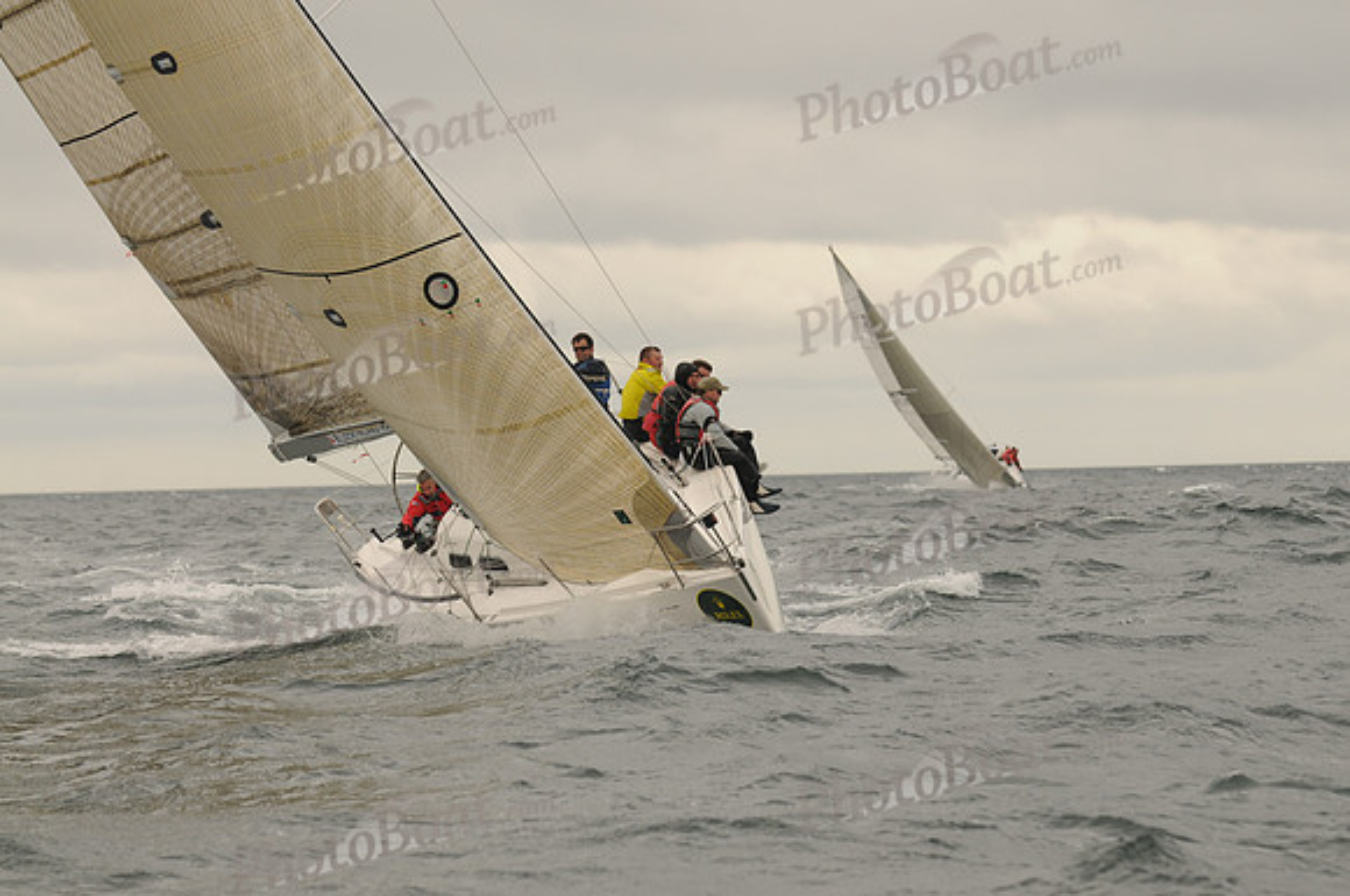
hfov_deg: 12.5
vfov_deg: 8.3
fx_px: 6179
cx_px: 675
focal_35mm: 165
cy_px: 448
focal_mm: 110
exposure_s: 1/1000
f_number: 4
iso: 200
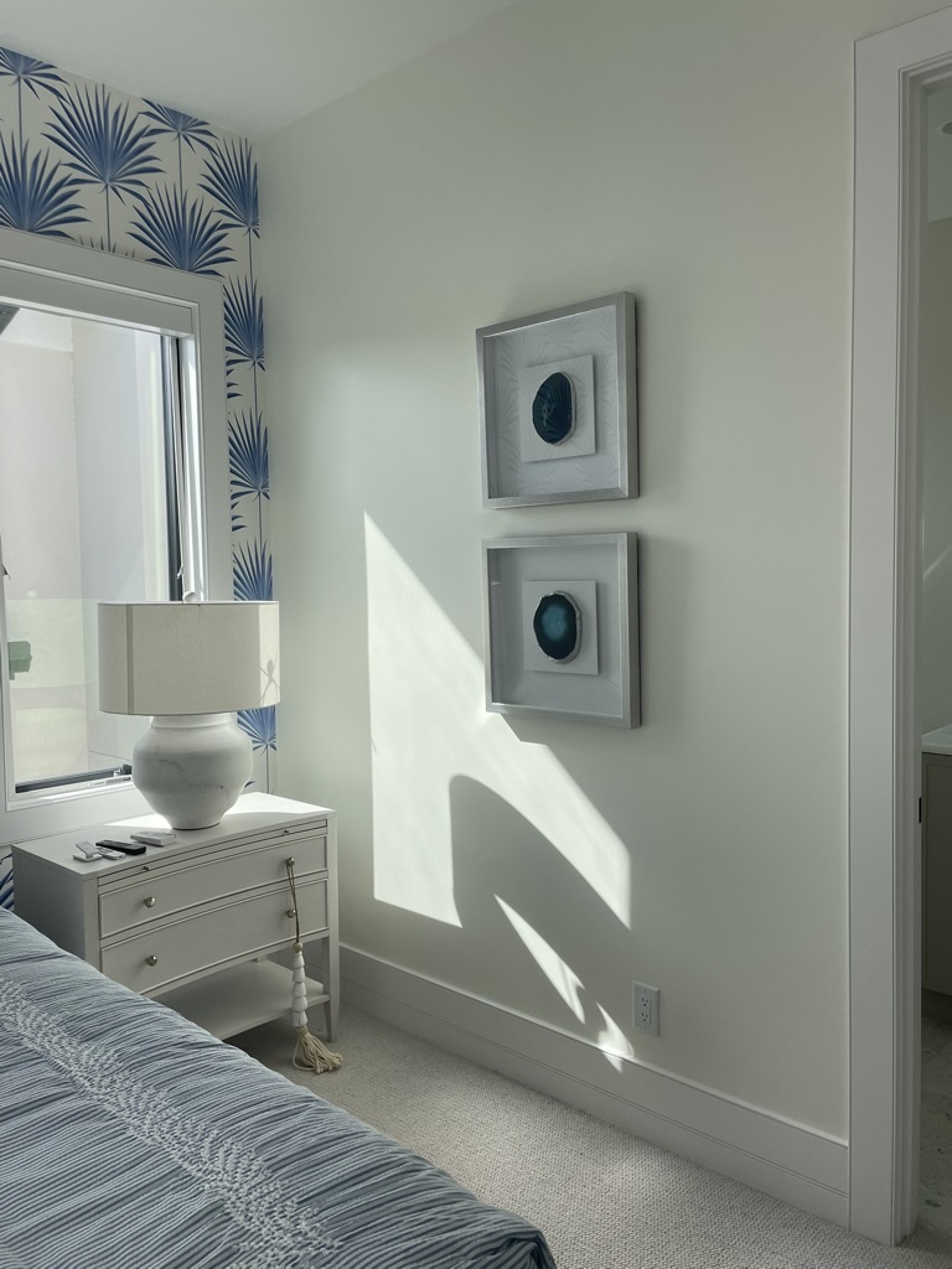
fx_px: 953
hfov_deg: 53.1
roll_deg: +1.1
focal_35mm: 26
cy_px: 634
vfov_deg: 67.3
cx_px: 476
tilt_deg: -3.1
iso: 32
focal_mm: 4.2
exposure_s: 1/796
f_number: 1.6
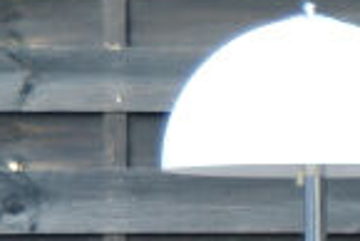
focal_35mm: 353
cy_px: 589
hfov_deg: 5.5
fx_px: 3533
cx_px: 1050
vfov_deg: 3.8
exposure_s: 1/125
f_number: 5.6
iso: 220
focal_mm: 38
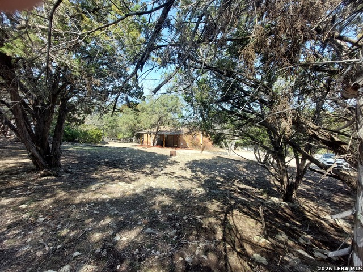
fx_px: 136
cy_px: 136
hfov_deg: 106.2
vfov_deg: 89.9
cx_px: 182
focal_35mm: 13
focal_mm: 1.74
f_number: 2.2
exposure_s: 1/337
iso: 50
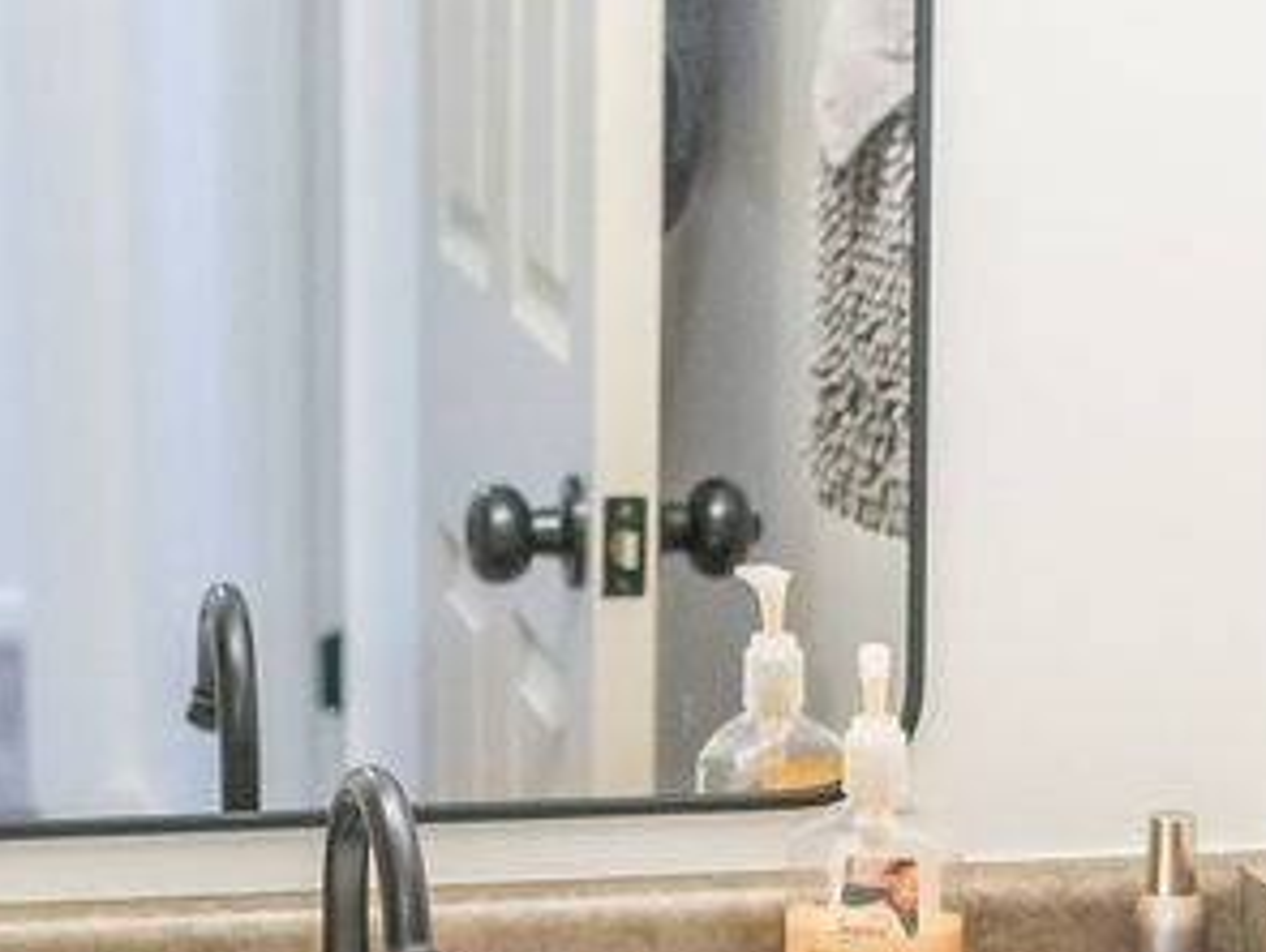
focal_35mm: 175
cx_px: 918
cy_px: 1089
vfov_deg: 8.4
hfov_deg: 11.3
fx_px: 6408
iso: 1000
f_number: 2.8
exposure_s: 1/250
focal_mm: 35
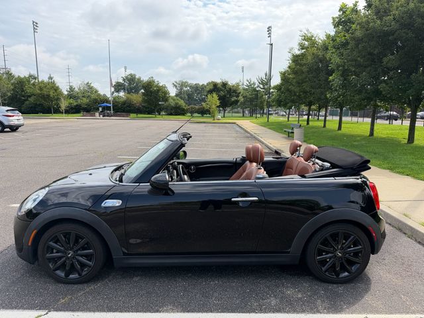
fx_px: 294
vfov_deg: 56.8
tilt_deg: -10.3
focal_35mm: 24
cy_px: 159
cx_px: 212
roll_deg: -1.1
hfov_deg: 71.6
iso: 100
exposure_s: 1/3759
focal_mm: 6.76
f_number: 1.78
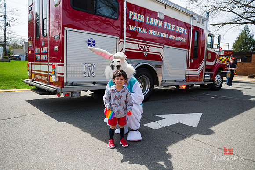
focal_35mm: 27
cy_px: 85
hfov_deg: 67.4
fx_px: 191
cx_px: 128
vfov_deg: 47.9
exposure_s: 1/2500
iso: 200
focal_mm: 27
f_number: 4
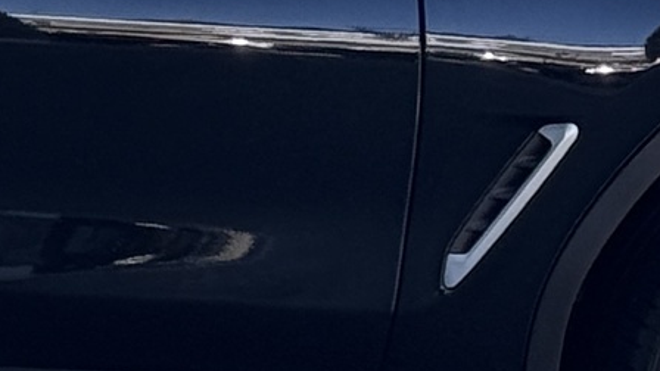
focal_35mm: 336
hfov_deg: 6.3
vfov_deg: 3.6
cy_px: -81
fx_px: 5880
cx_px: -435
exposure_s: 1/596
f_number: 1.78
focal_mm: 6.76
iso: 64
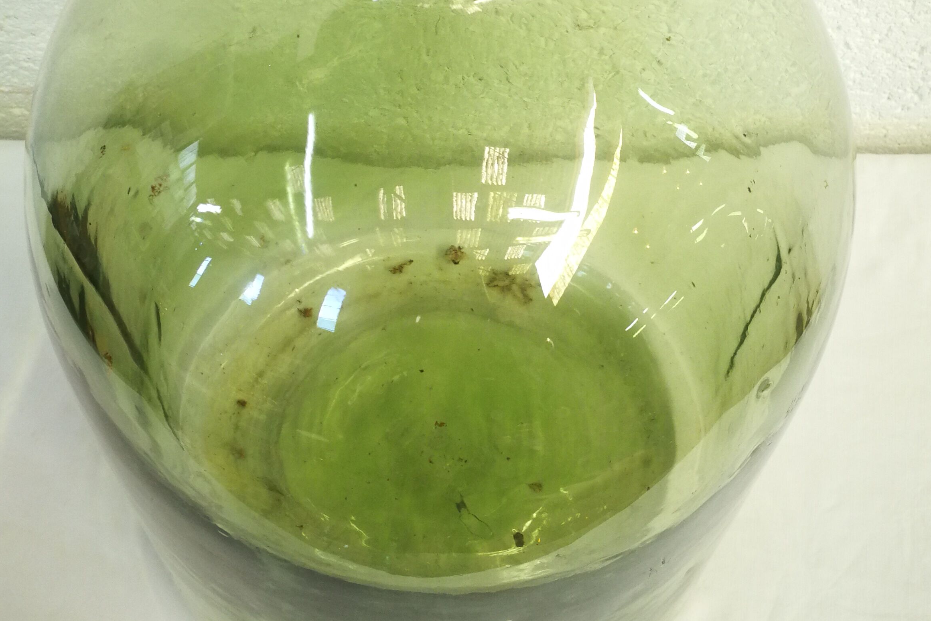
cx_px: 458
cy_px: 64
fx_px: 1241
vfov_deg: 27.1
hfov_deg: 41.1
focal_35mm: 48
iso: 100
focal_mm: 3.95
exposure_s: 1/20
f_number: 2.2
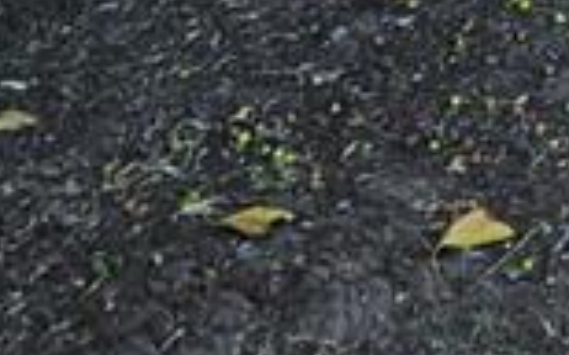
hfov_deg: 8.4
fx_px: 3673
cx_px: 1192
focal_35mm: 237
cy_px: -910
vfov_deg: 5.1
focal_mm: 5.4
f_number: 1.8
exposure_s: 1/579
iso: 25
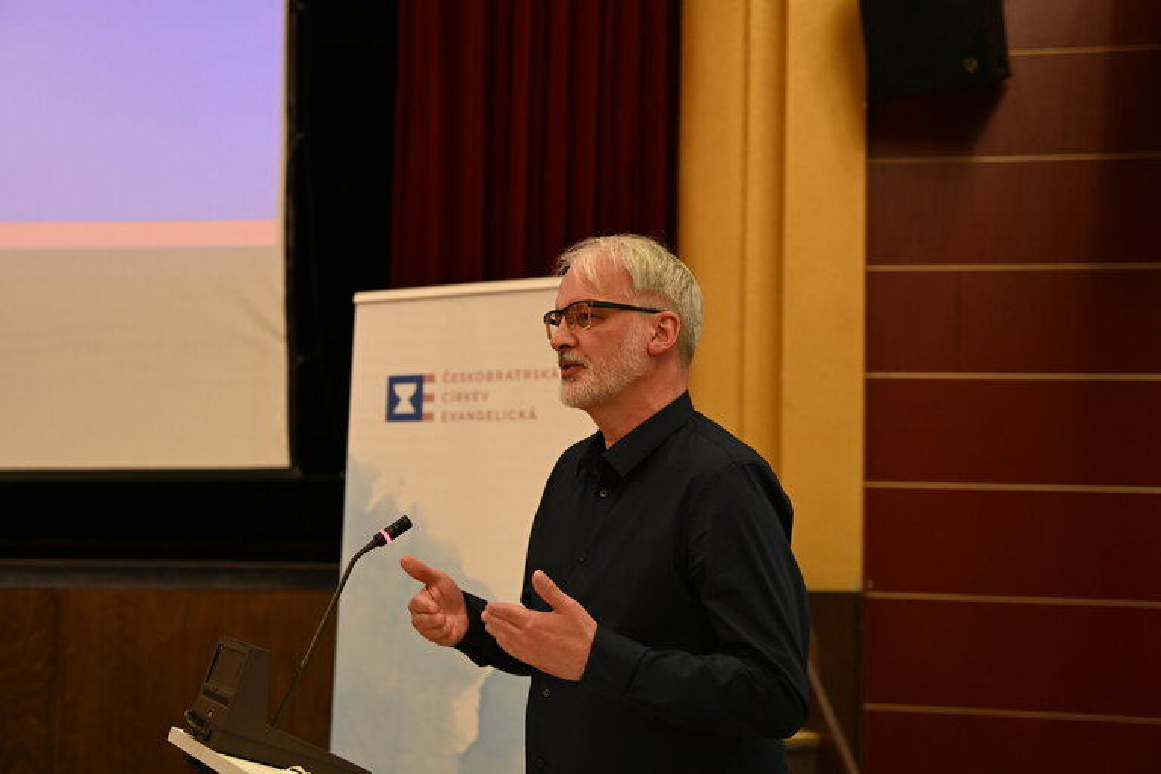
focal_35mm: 48
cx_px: 580
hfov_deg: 41.1
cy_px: 387
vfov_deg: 28.1
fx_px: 1548
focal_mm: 48
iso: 1250
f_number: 2.8
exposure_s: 1/50
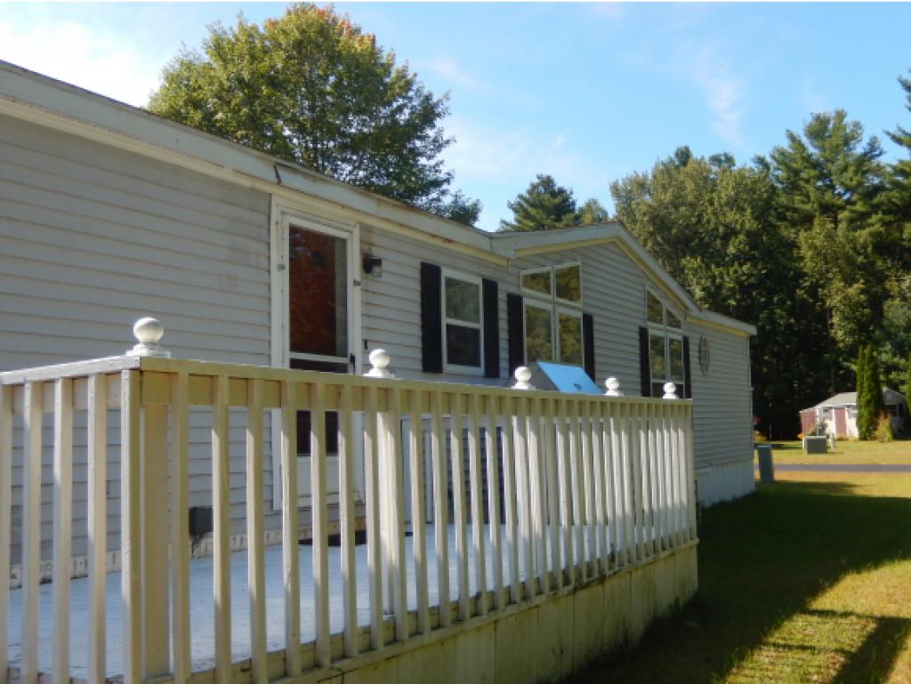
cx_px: 456
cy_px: 342
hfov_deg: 51.3
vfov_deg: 39.7
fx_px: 948
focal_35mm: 36
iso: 125
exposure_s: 1/500
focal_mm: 6.5
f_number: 4
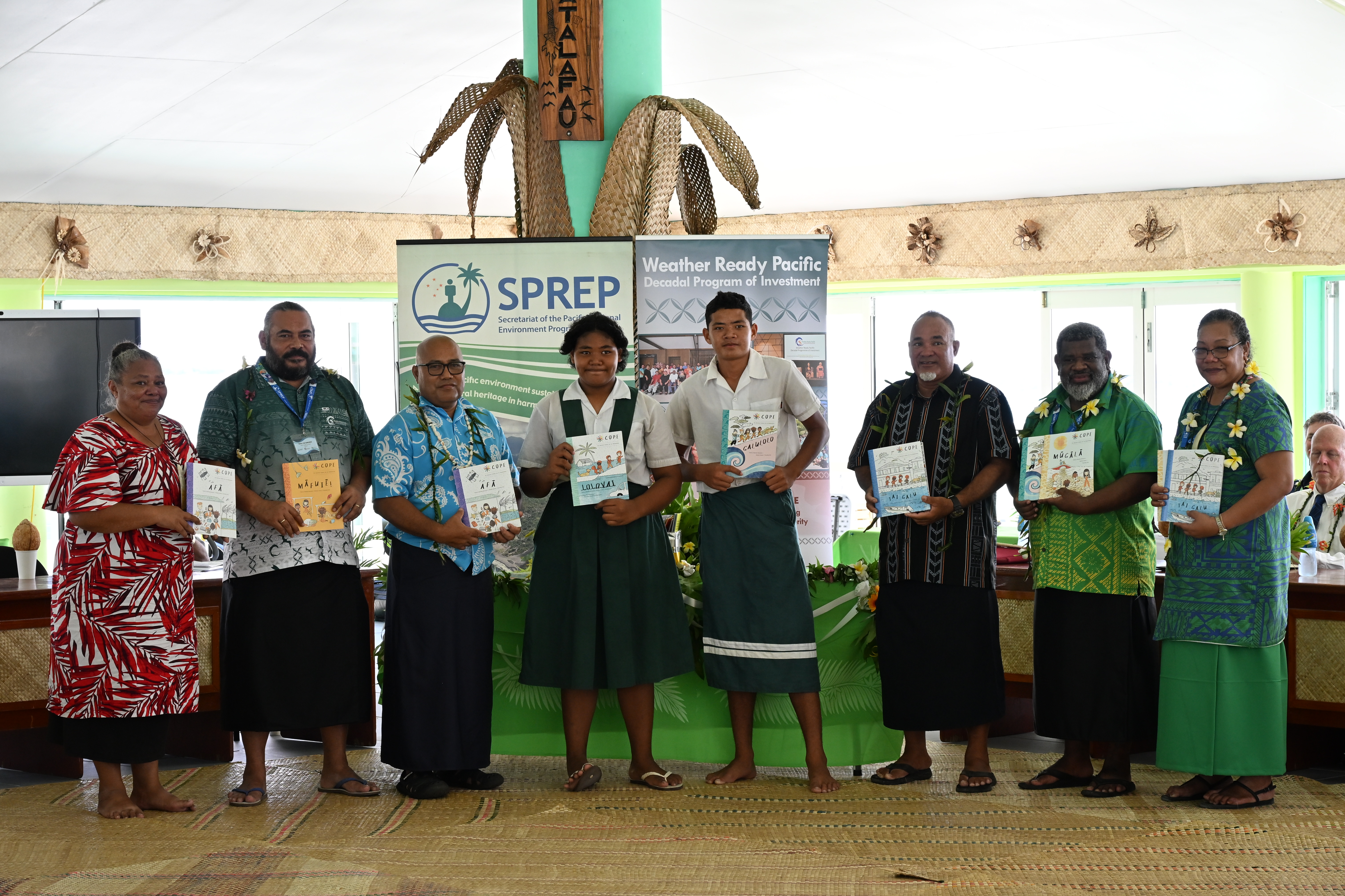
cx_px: 672
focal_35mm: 81
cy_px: 448
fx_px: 3026
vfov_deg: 16.9
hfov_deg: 25.1
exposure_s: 1/125
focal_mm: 81
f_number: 11
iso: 1100
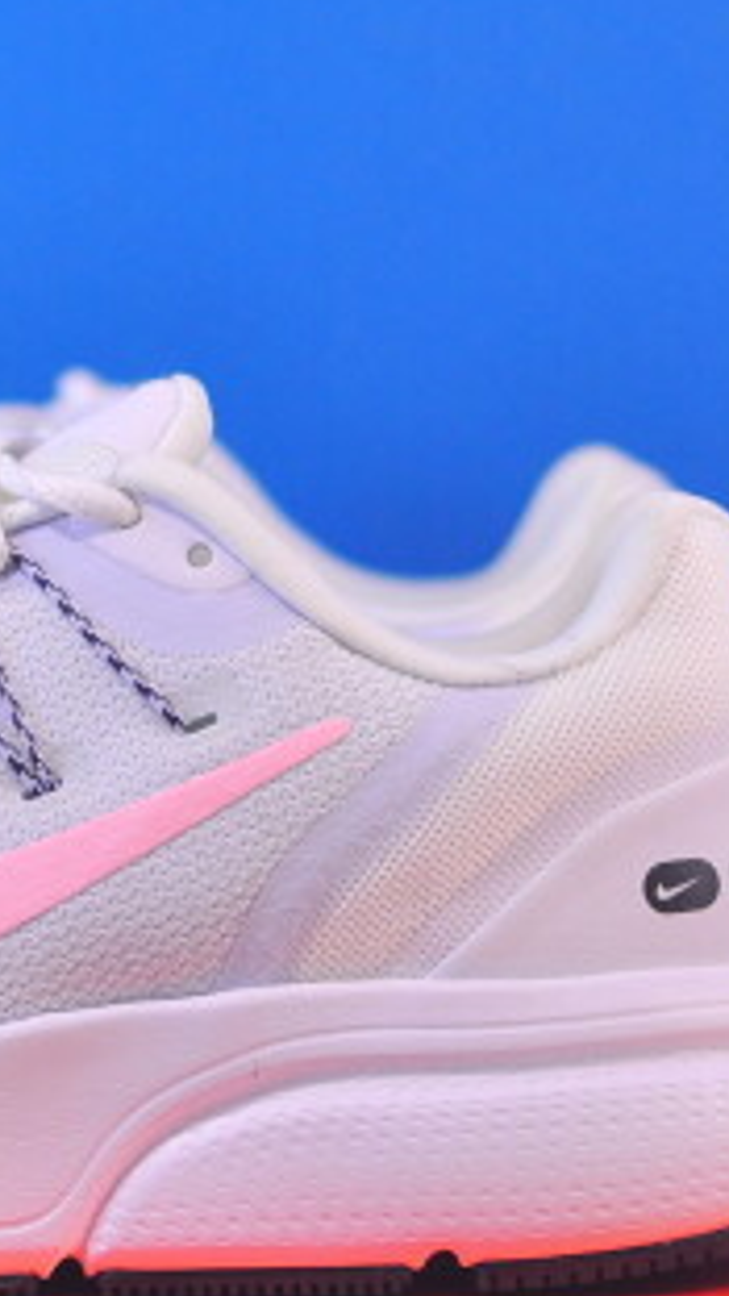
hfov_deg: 6.0
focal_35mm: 202
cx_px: -83
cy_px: 419
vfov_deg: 10.7
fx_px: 6940
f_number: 2.5
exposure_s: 1/320
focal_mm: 50
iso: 250
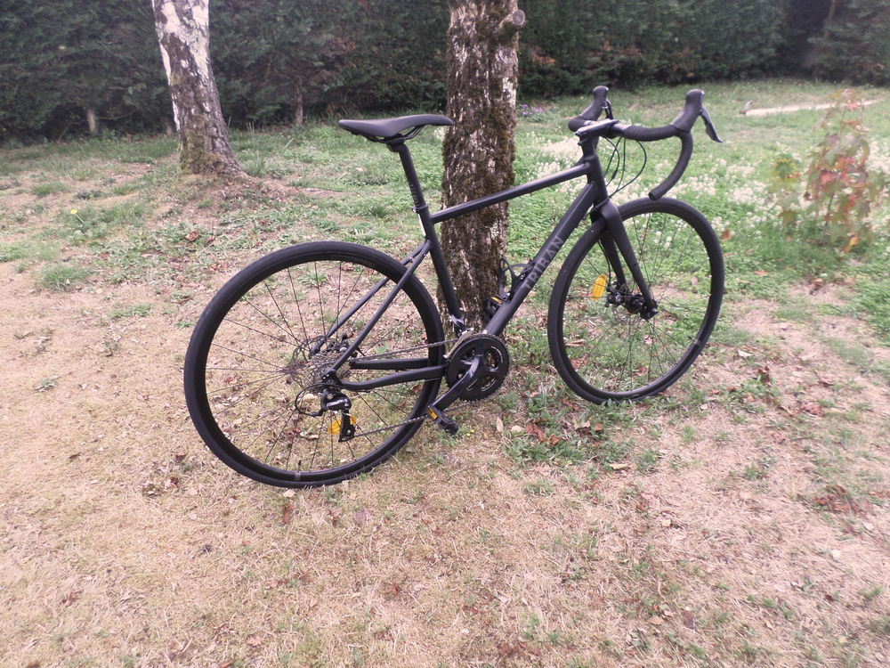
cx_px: 445
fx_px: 643
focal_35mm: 25
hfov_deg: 69.4
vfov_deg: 54.9
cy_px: 334
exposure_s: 1/90
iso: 80
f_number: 2.5
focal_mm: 4.5
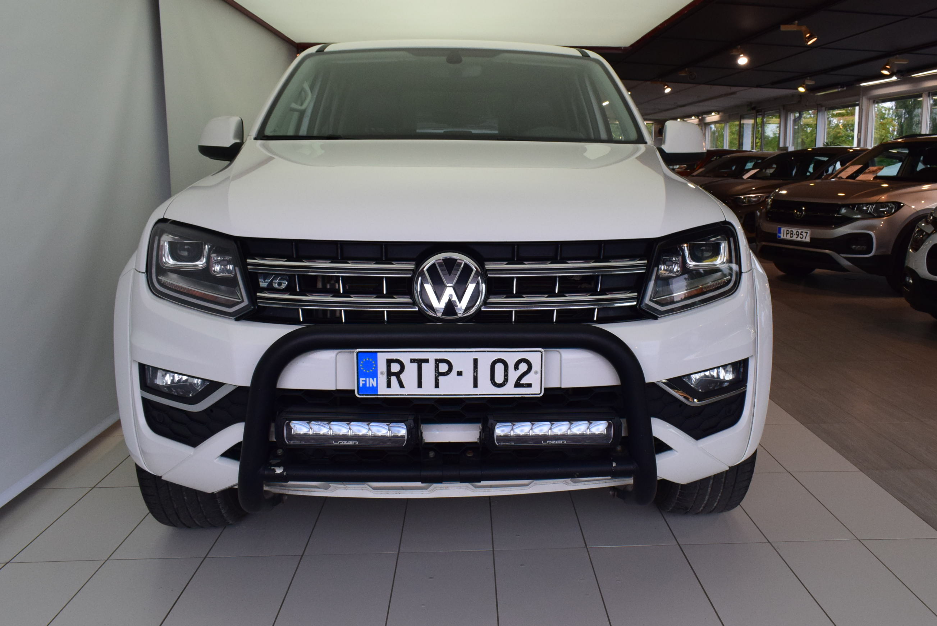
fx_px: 807
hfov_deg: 60.1
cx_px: 521
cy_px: 279
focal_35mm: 31
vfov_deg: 42.3
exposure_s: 1/320
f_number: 9
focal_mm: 18
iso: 1600
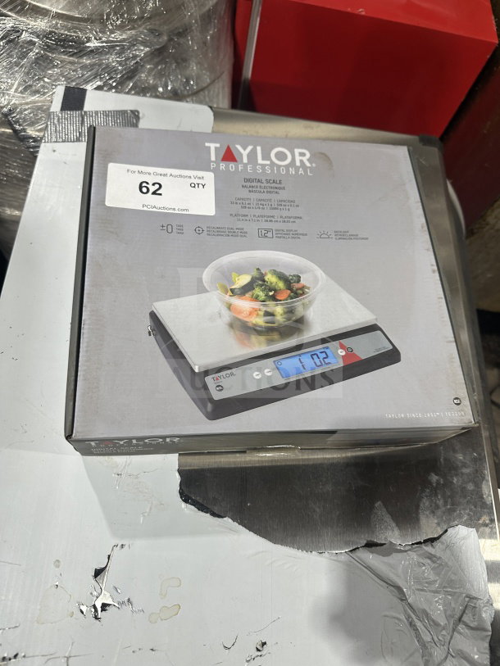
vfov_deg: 71.6
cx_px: 250
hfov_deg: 56.8
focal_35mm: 24
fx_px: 462
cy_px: 333
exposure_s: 1/121
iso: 200
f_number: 1.78
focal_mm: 6.86
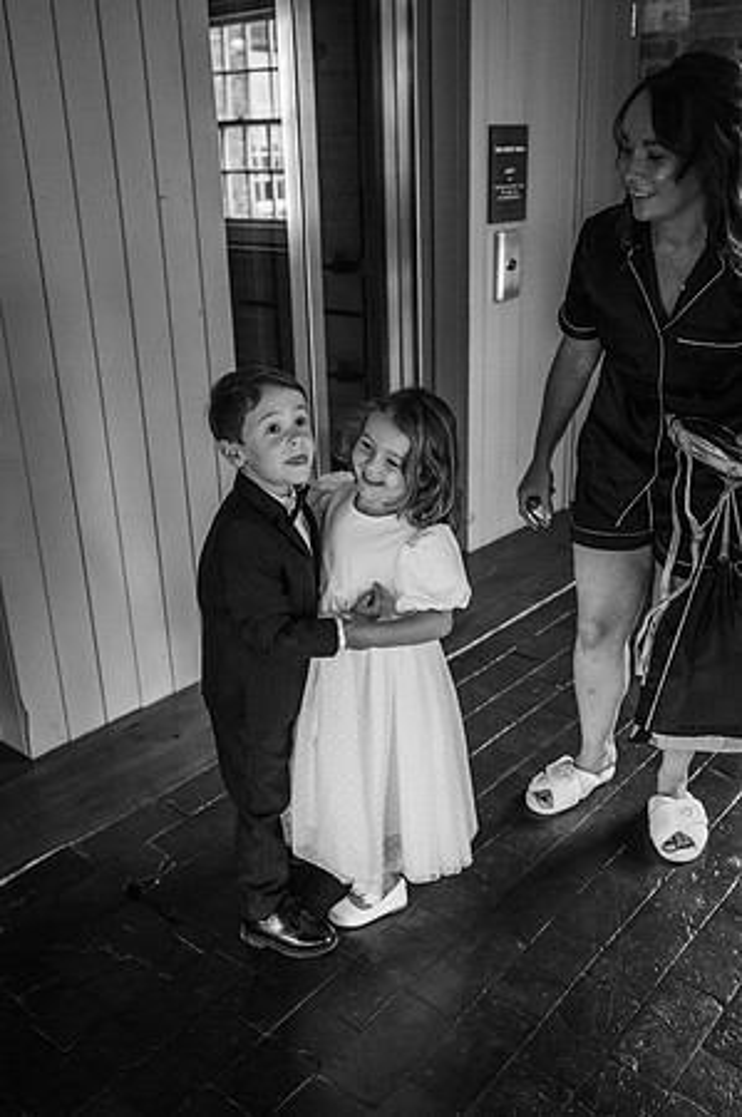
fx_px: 1085
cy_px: 558
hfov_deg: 37.8
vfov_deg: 54.5
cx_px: 371
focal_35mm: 35
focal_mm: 35
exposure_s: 1/200
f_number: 3.5
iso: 1600
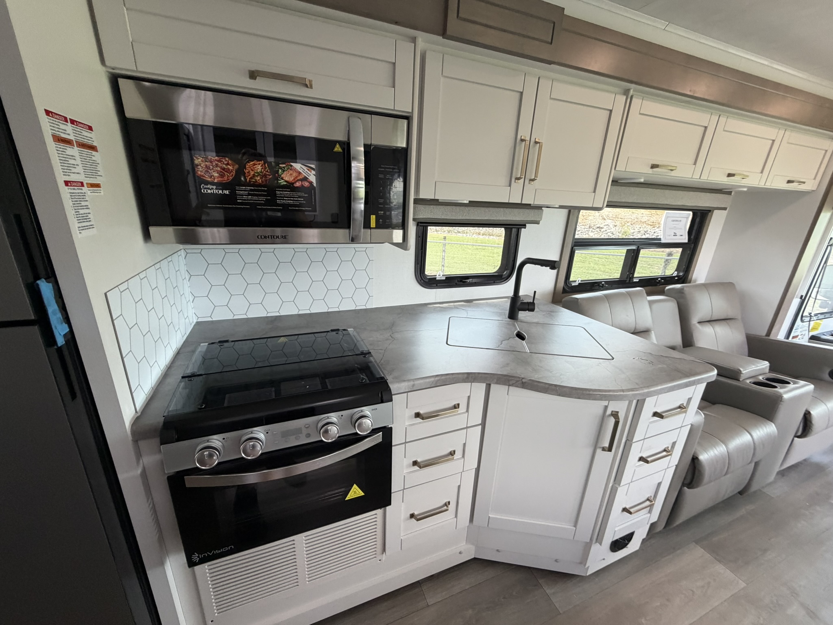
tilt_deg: -20.9
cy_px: 312
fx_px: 337
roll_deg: -2.4
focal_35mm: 14
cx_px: 416
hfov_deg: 102.1
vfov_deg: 85.7
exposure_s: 1/121
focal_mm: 2.22
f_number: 2.2
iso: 250
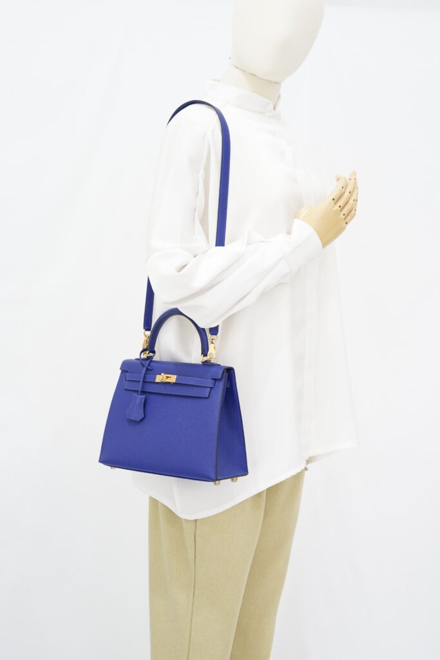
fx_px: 916
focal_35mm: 50
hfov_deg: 27.0
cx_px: 220
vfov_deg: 39.6
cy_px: 330
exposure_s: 1/6
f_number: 6.3
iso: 640
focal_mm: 50
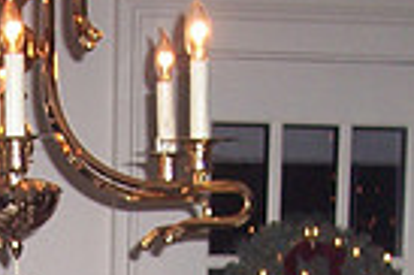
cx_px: -118
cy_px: 612
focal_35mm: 172
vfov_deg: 7.5
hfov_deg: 11.7
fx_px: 1976
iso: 100
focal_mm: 8
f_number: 2.8
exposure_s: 1/60
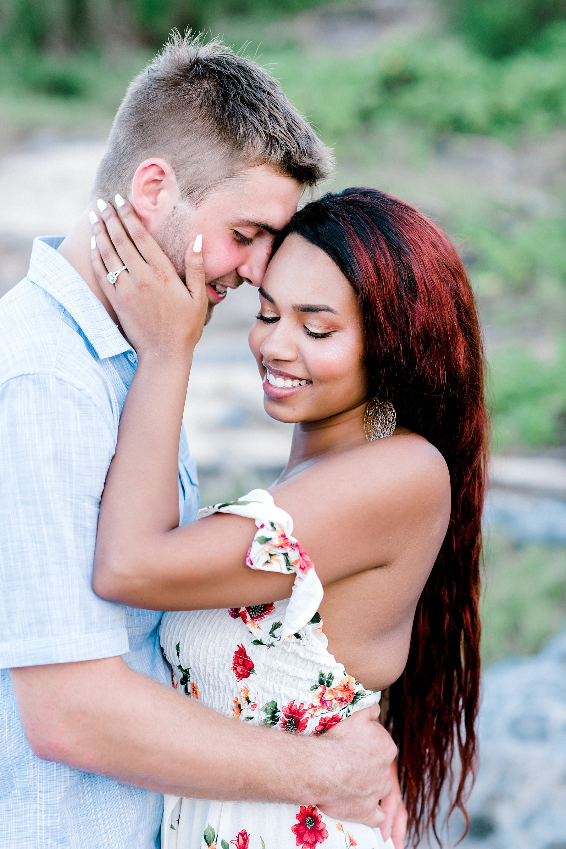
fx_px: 2003
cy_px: 424
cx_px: 283
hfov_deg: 16.1
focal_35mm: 85
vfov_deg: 23.9
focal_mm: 85
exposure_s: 1/320
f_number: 2.8
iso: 200
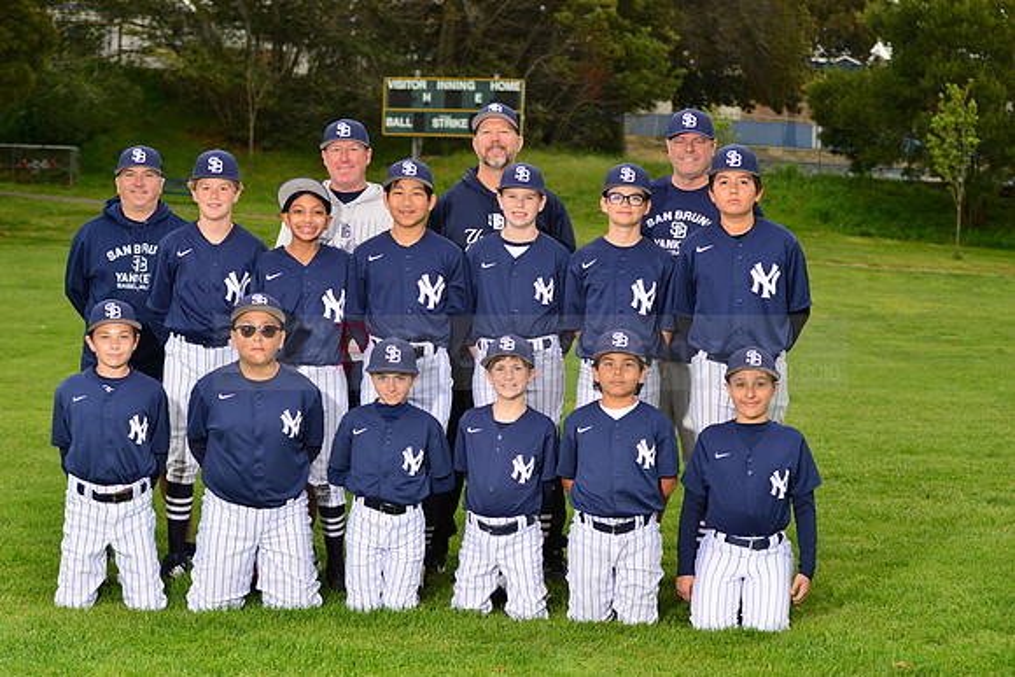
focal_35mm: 80
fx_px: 2256
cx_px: 508
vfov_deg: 17.1
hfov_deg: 25.4
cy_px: 338
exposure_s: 1/200
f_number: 6.3
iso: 200
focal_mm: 80
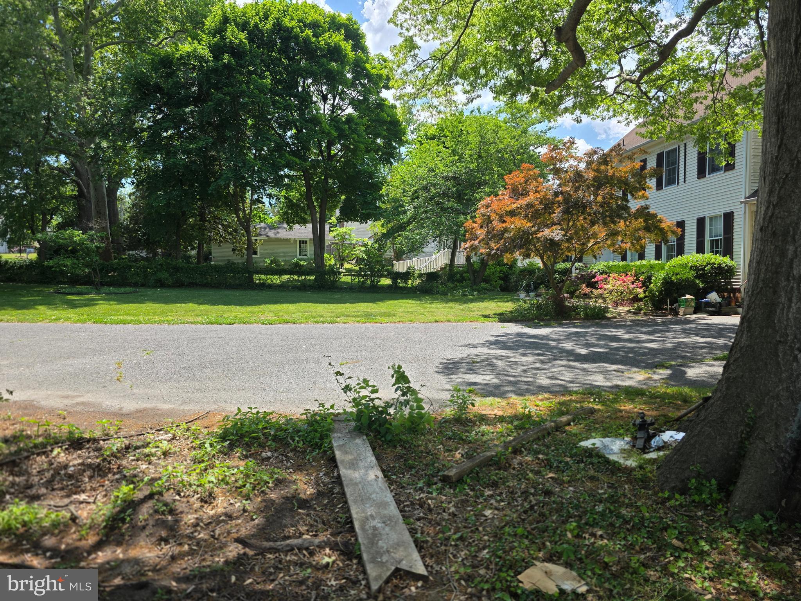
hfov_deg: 73.9
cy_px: 300
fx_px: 532
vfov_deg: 58.9
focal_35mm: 23
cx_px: 400
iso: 80
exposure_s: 1/2111
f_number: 1.7
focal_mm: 6.3
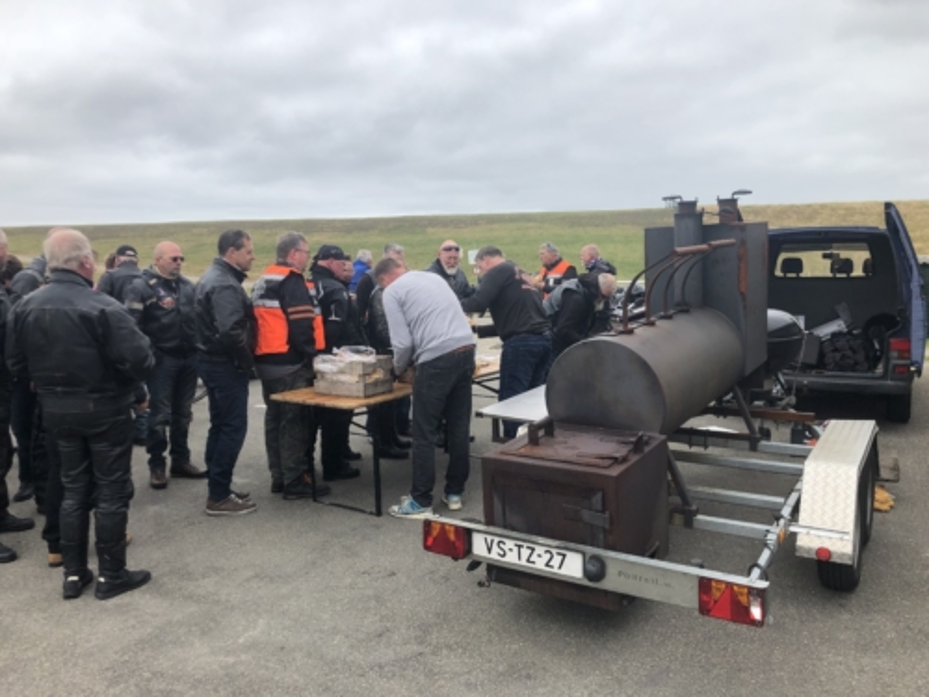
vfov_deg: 49.7
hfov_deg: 63.4
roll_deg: +1.3
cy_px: 348
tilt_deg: -5.3
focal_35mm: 28
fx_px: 751
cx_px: 464
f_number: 1.8
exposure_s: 1/706
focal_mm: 4
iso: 20
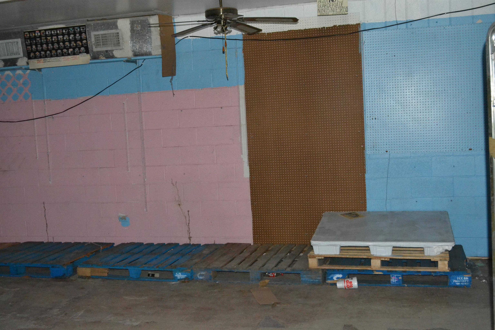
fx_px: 598
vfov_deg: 30.8
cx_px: 248
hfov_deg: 45.0
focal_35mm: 44
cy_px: 165
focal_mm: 29
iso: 3200
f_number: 4.5
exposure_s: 1/60
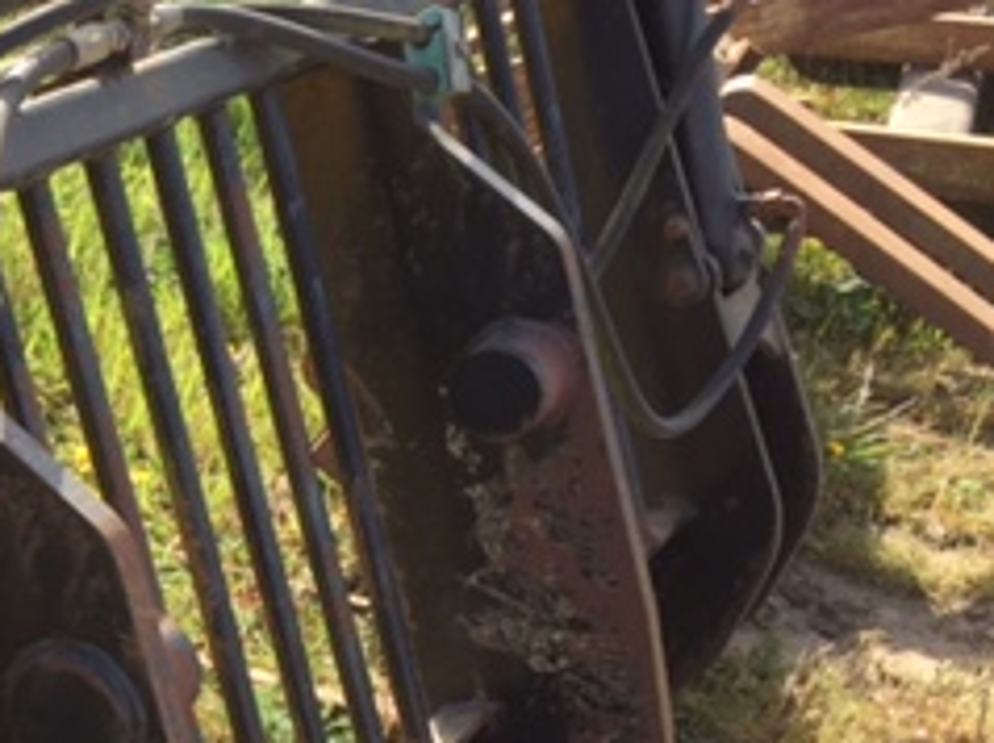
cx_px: -171
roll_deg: -5.6
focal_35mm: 78
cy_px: 693
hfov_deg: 23.1
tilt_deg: -32.4
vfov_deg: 18.5
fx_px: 2238
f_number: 2.2
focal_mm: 4.15
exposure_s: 1/507
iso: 32
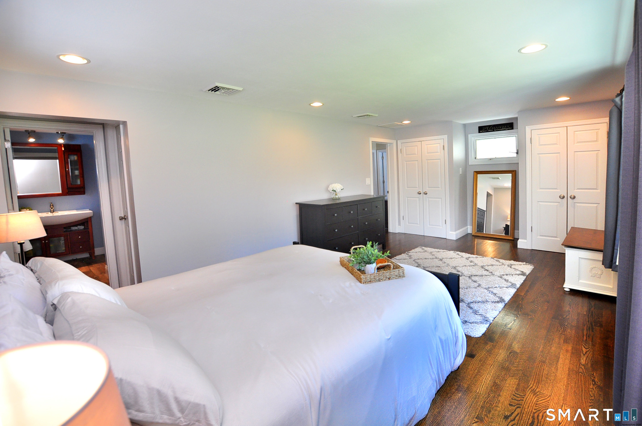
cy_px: 213
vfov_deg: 77.2
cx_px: 321
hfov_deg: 100.5
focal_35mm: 15
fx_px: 267
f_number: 5
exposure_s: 1/50
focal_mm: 10
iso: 400
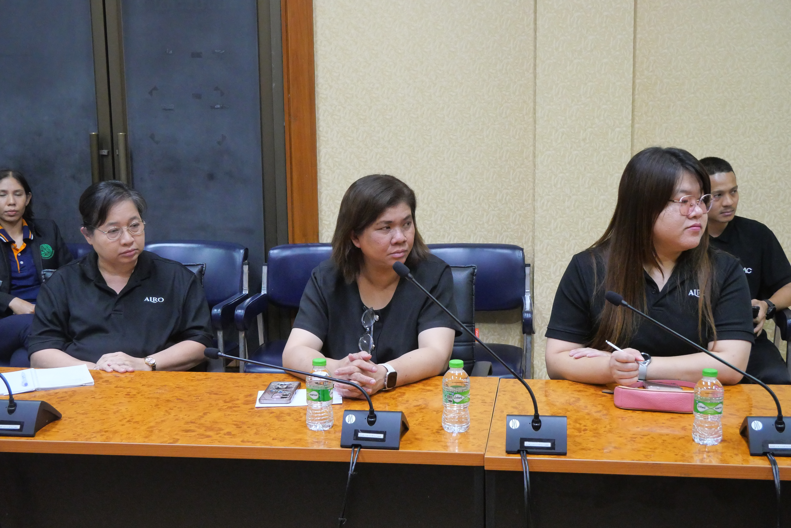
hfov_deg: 41.9
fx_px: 1033
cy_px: 264
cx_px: 396
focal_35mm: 47
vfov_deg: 28.7
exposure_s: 1/25
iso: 3200
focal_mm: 23
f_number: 5.6
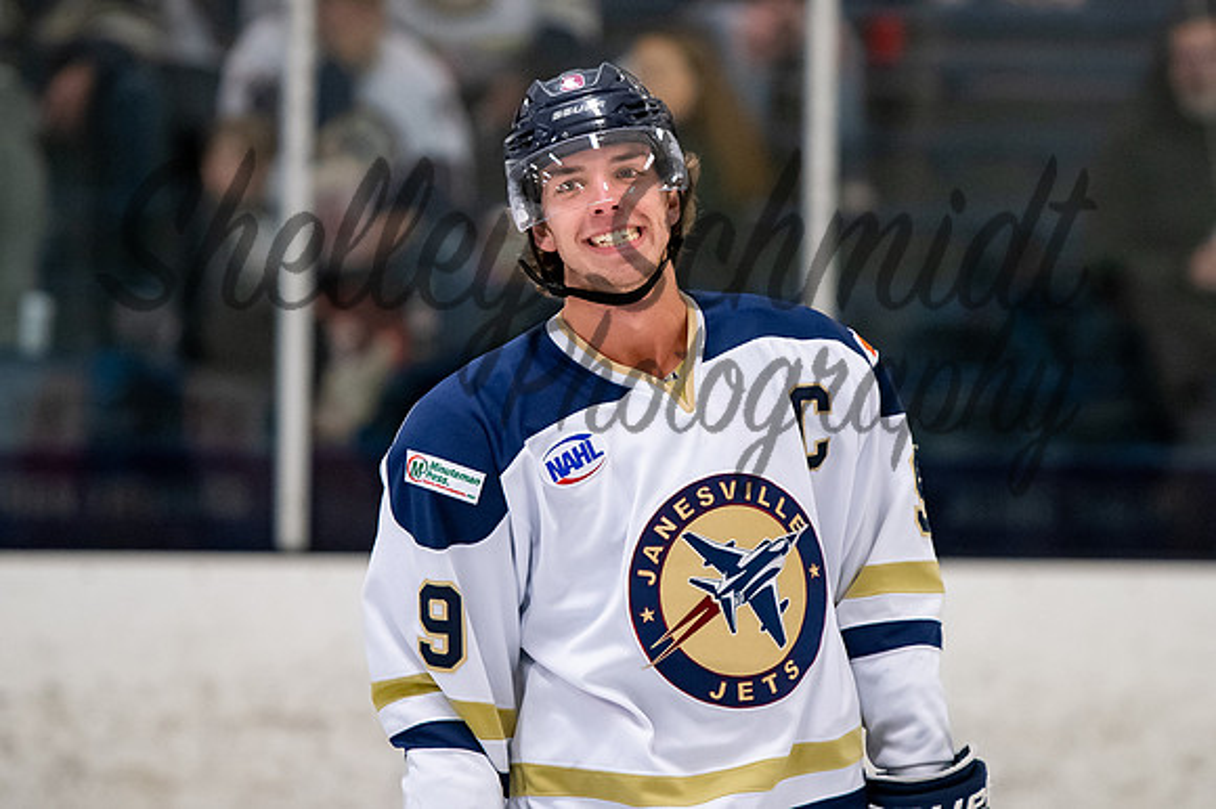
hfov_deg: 5.6
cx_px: 647
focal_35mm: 366
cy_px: 345
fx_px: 12341
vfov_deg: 3.8
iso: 2000
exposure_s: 1/800
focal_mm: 200
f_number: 3.2
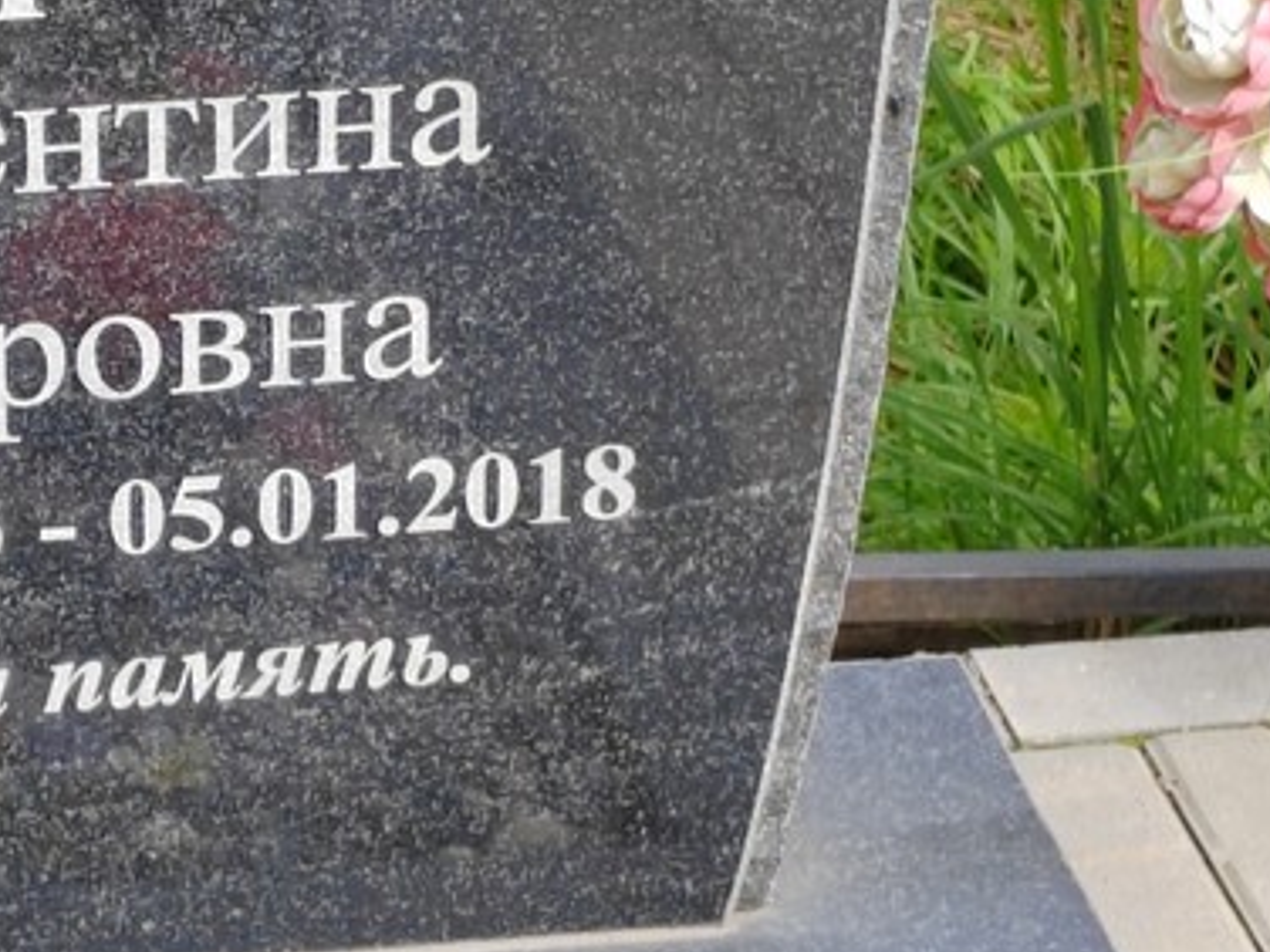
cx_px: 135
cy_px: 307
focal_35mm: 164
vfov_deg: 9.0
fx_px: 6017
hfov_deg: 12.0
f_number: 1.9
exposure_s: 1/480
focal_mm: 5.52
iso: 100
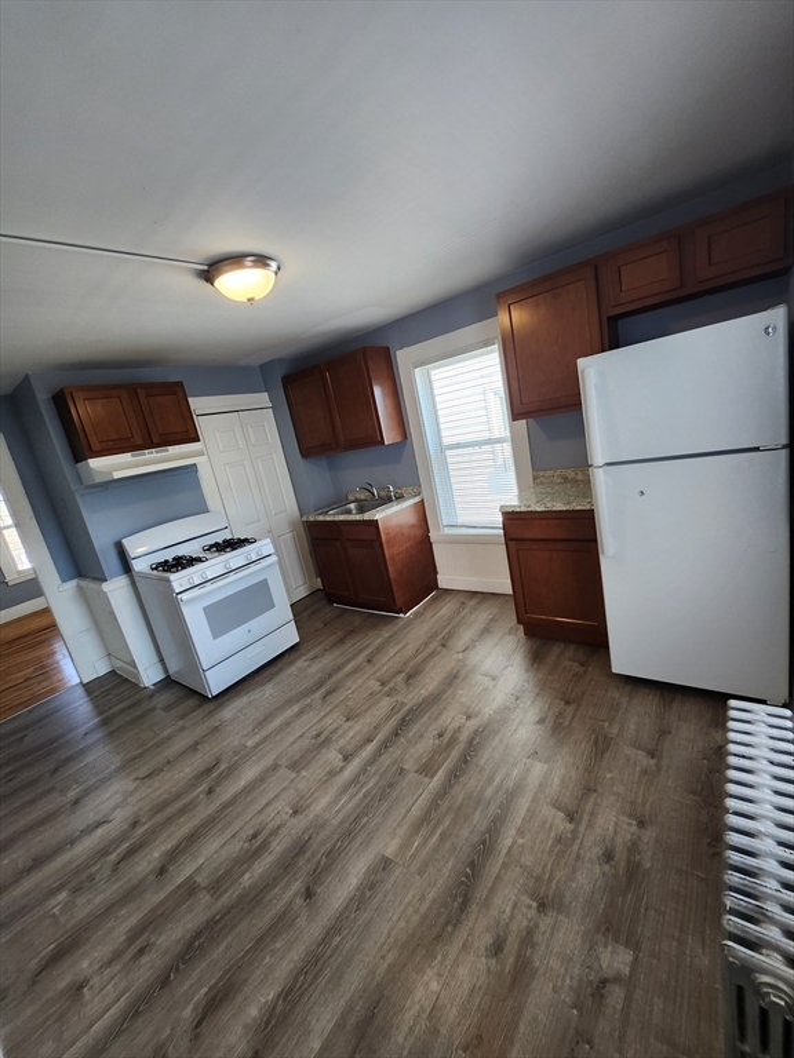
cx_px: 397
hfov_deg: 89.9
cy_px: 529
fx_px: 398
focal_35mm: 13
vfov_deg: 106.2
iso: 80
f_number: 2.2
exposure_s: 1/60
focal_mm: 1.7
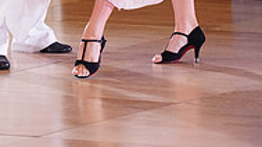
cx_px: 13
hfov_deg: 3.4
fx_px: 4457
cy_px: -189
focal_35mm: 642
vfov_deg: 1.9
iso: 2500
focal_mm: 200
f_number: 2.8
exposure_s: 1/500
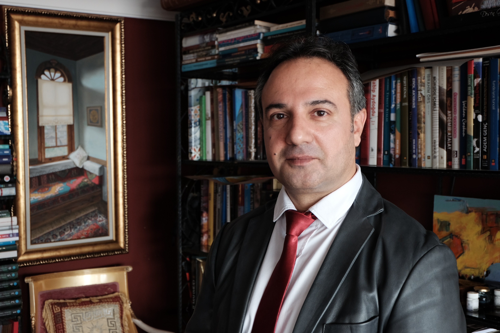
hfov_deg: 41.9
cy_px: 166
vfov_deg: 28.6
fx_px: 653
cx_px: 250
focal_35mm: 47
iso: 800
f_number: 4.7
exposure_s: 1/56
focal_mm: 31
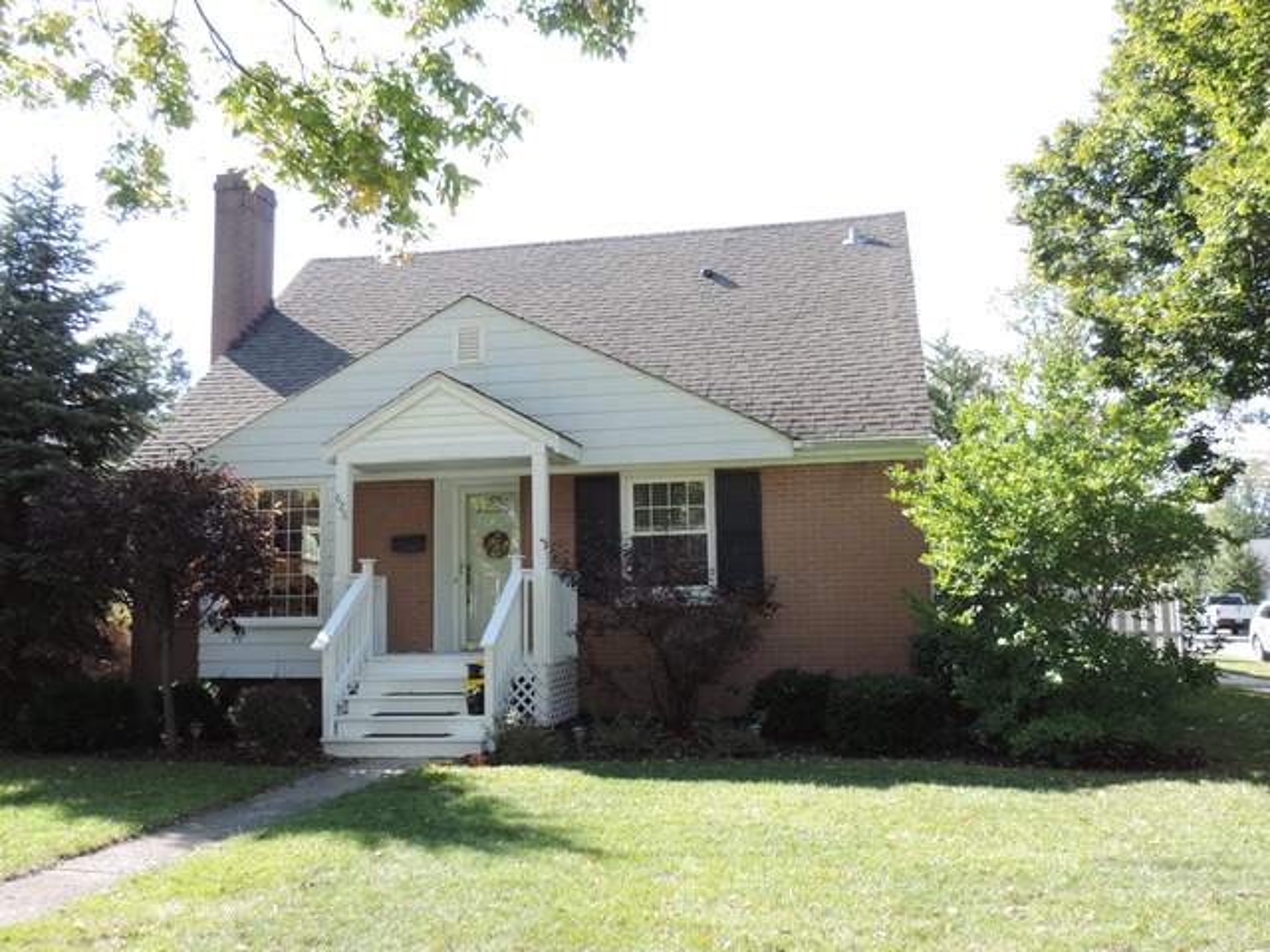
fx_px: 1211
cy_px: 476
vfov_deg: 42.9
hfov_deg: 55.4
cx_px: 635
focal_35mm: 33
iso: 80
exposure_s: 1/160
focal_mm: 5.8
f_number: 3.2
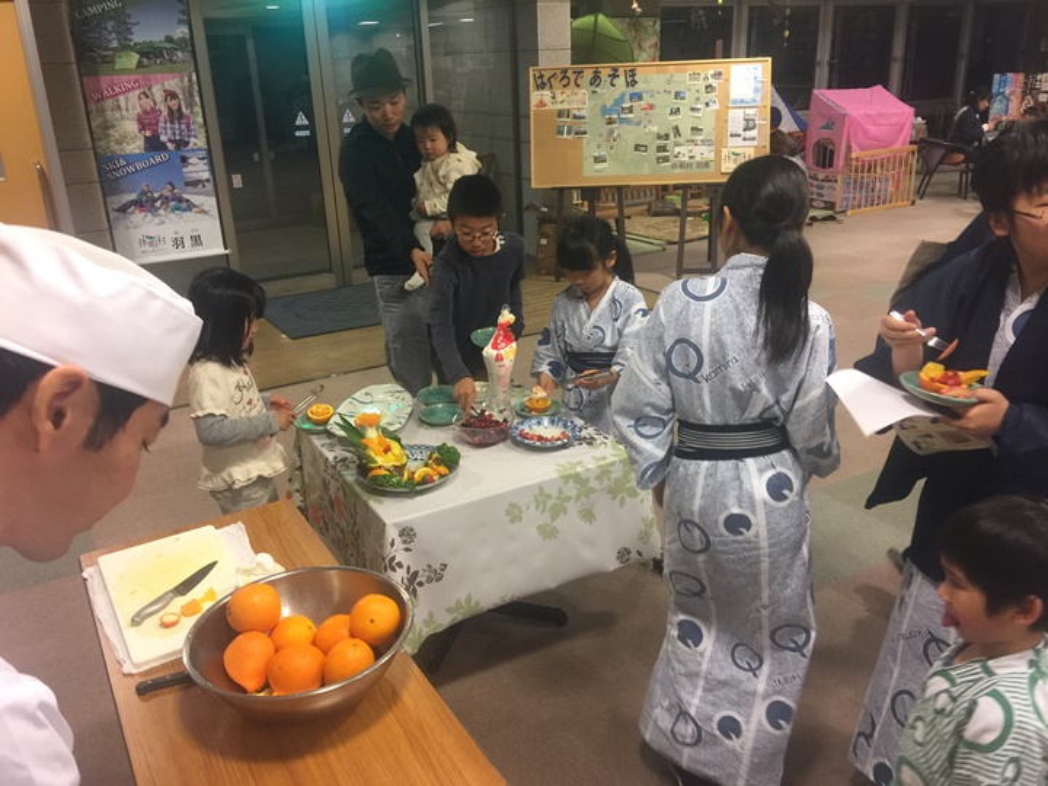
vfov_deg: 48.2
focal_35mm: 29
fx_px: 878
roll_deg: +1.3
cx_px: 524
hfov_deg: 61.7
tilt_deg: -19.9
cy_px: 393
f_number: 2.2
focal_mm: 4.15
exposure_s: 1/15
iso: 64
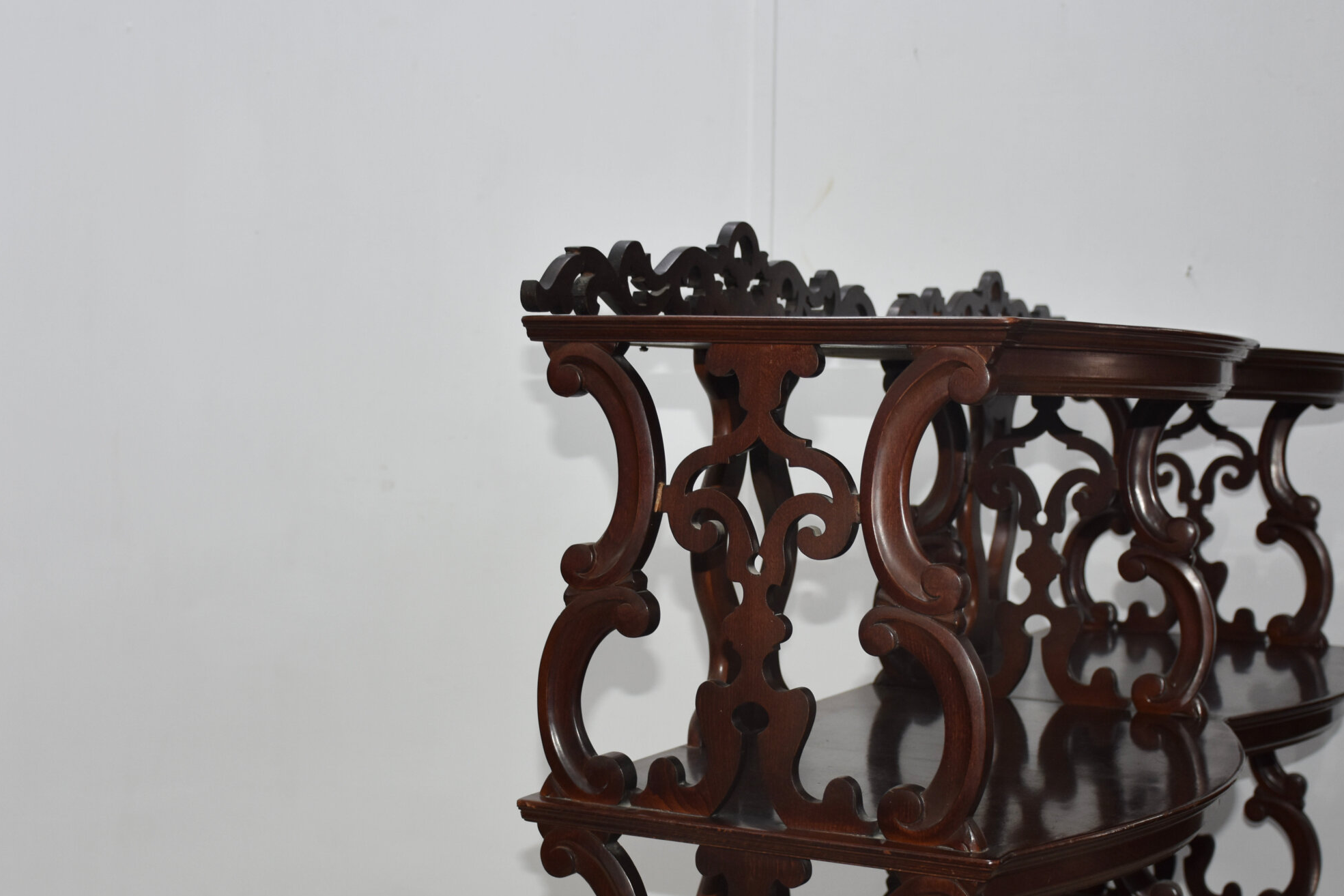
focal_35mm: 53
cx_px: 712
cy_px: 517
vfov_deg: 25.7
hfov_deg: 37.7
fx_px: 1966
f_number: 4
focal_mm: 27
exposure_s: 1/60
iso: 400
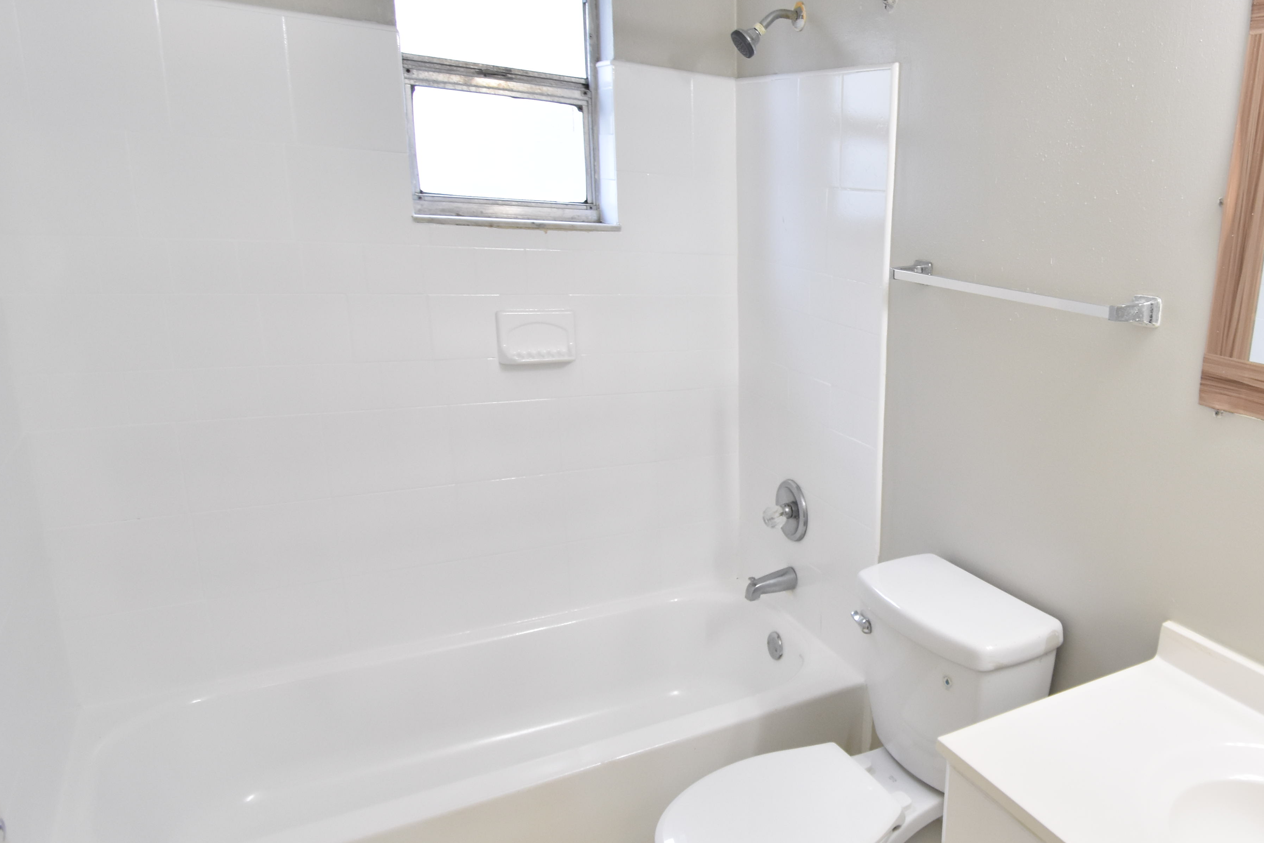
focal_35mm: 25
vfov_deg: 51.2
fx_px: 878
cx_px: 992
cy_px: 453
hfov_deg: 65.7
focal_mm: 10
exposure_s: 1/125
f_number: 3.5
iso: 800
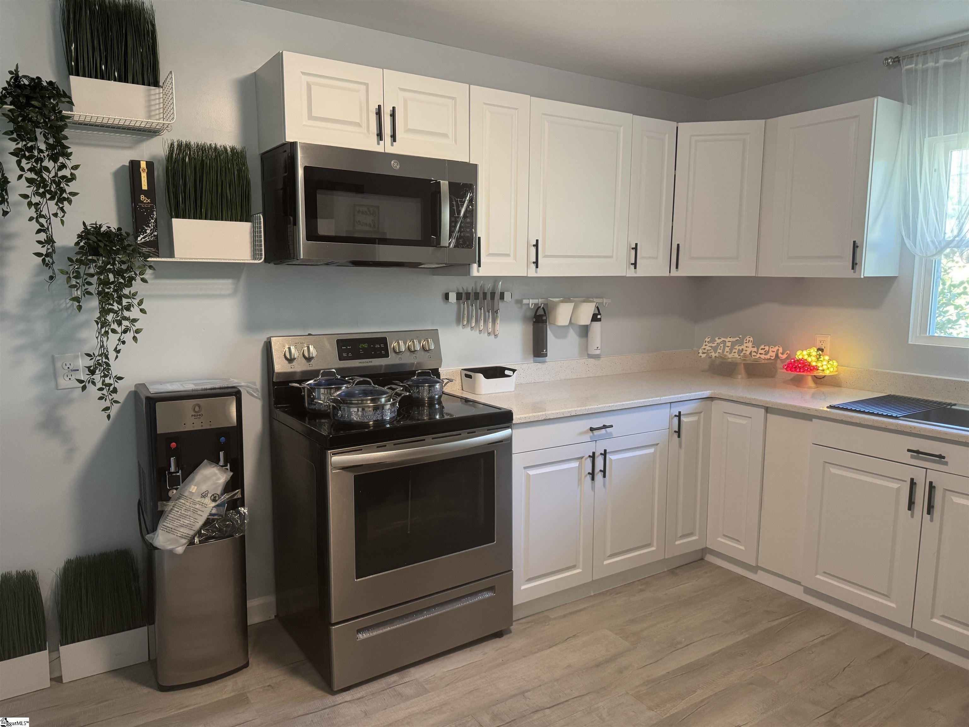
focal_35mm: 24
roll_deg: -0.6
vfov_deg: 56.8
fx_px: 672
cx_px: 484
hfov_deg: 71.6
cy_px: 364
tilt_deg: -8.8
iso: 320
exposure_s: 1/60
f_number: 1.78
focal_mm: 6.76
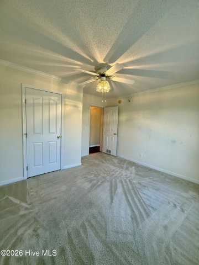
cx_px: 100
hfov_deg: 85.7
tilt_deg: -4.5
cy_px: 132
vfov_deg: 102.1
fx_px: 107
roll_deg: -2.7
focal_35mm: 14
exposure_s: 1/120
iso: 250
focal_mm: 2.22
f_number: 2.2
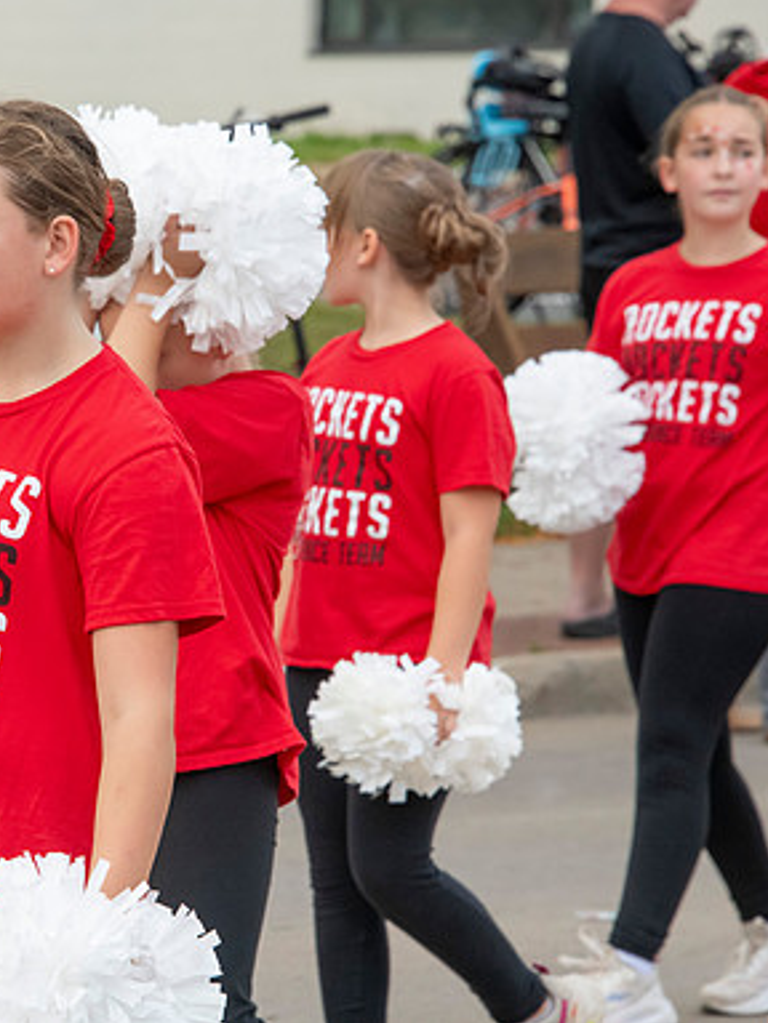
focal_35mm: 305
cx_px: 93
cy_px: 510
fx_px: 9022
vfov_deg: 6.5
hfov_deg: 4.9
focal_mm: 210
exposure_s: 1/320
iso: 3200
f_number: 11
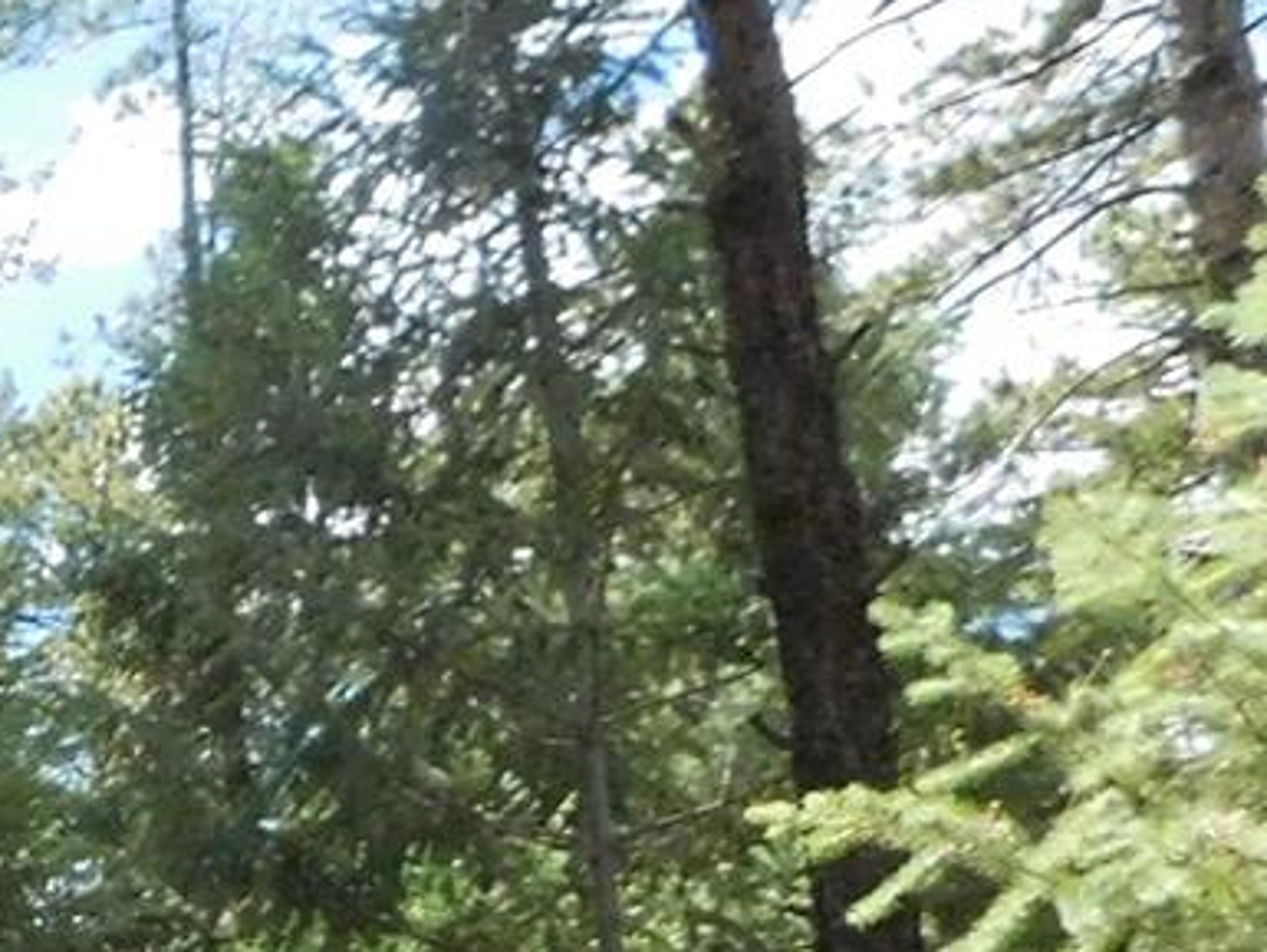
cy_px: 1268
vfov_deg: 16.2
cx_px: -892
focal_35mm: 86
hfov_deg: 18.6
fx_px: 3149
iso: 800
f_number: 6
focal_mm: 4
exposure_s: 1/800
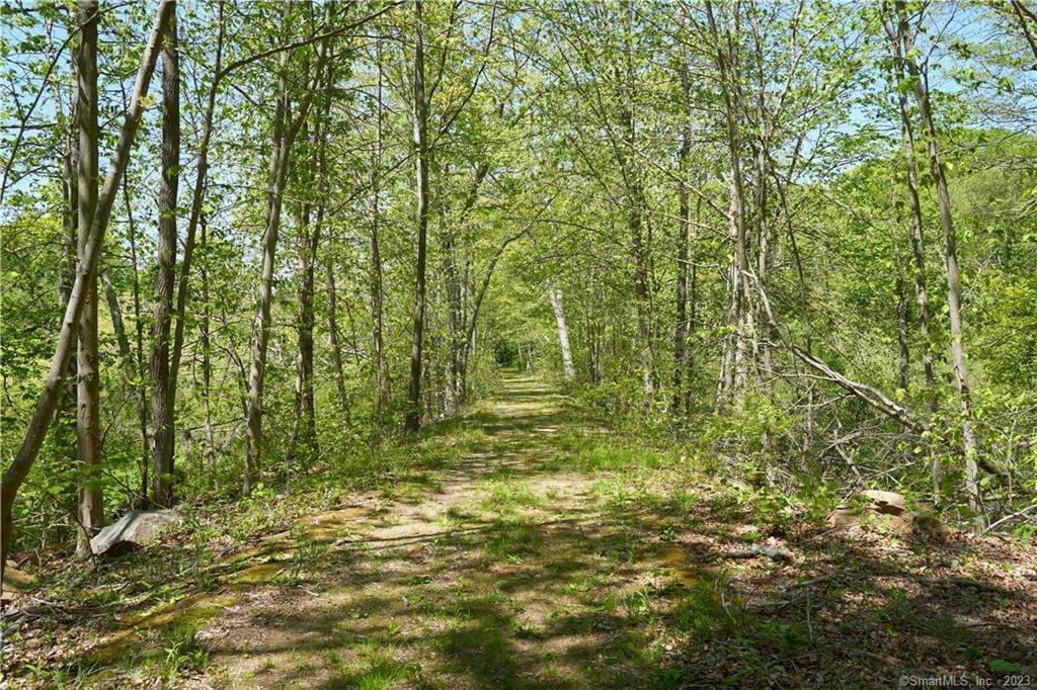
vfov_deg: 46.4
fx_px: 806
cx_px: 518
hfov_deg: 65.5
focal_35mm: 28
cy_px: 345
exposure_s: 1/400
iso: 320
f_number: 8
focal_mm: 28
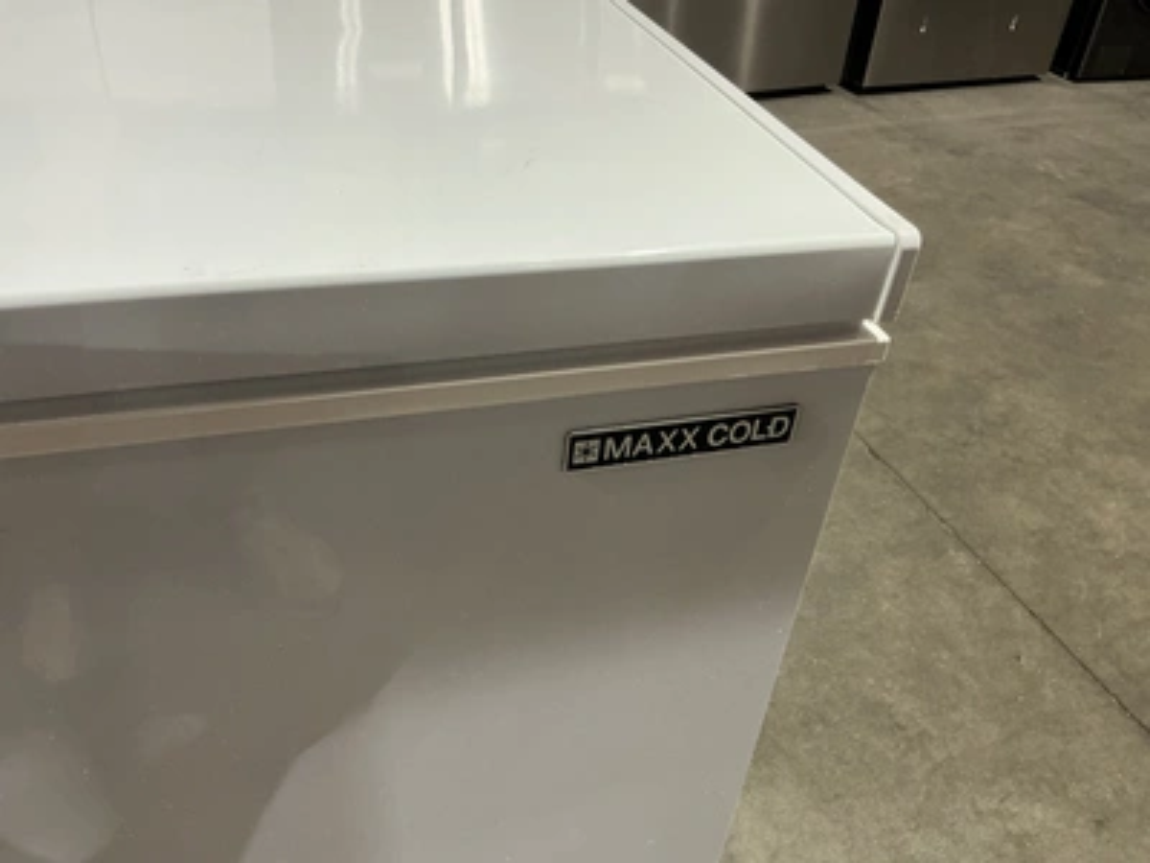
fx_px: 930
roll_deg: -4.4
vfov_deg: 49.7
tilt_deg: -38.2
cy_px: 432
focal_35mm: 28
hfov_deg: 63.4
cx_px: 575
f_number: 1.8
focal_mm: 3
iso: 80
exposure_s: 1/60
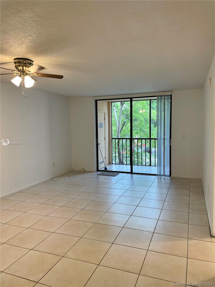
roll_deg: +1.8
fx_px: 215
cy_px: 144
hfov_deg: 53.1
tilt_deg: -3.4
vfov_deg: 67.3
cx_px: 108
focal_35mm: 26
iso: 125
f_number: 1.6
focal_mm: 4.2
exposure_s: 1/120
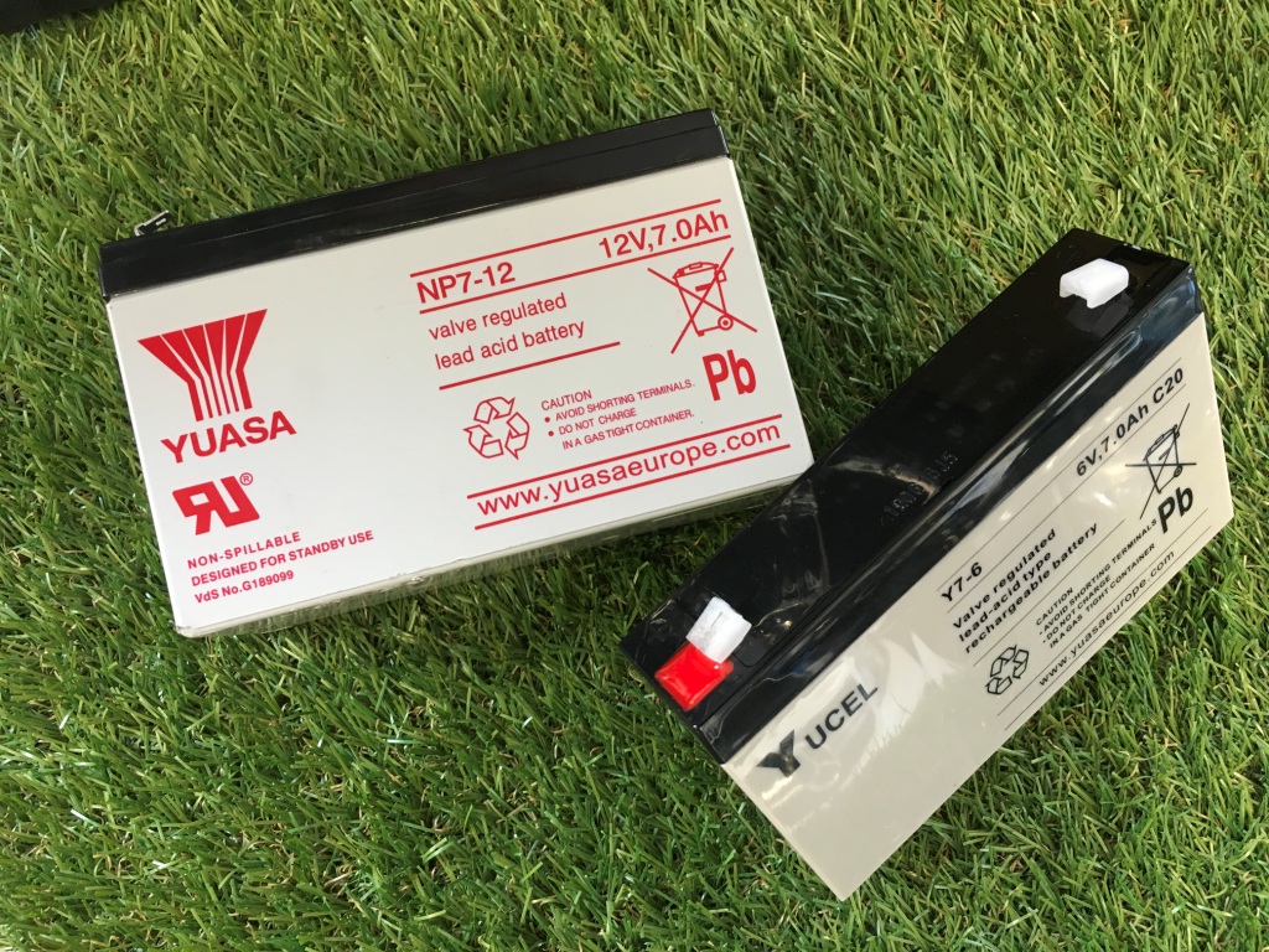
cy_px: 476
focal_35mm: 29
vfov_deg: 48.2
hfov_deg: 61.7
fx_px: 1063
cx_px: 634
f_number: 2.2
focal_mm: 4.15
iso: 125
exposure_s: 1/33
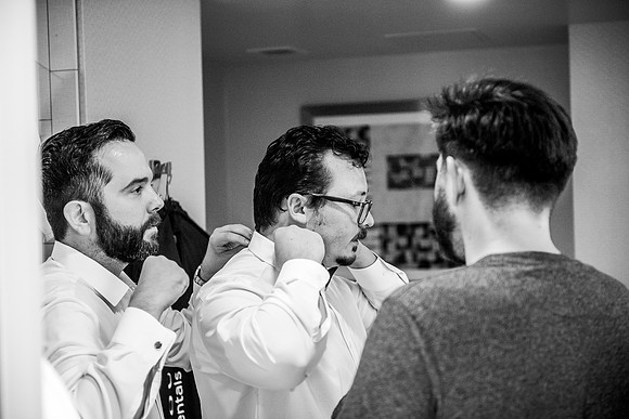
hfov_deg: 32.4
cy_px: 210
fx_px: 1083
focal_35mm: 62
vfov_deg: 21.9
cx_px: 314
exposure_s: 1/160
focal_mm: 62
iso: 1250
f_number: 2.8
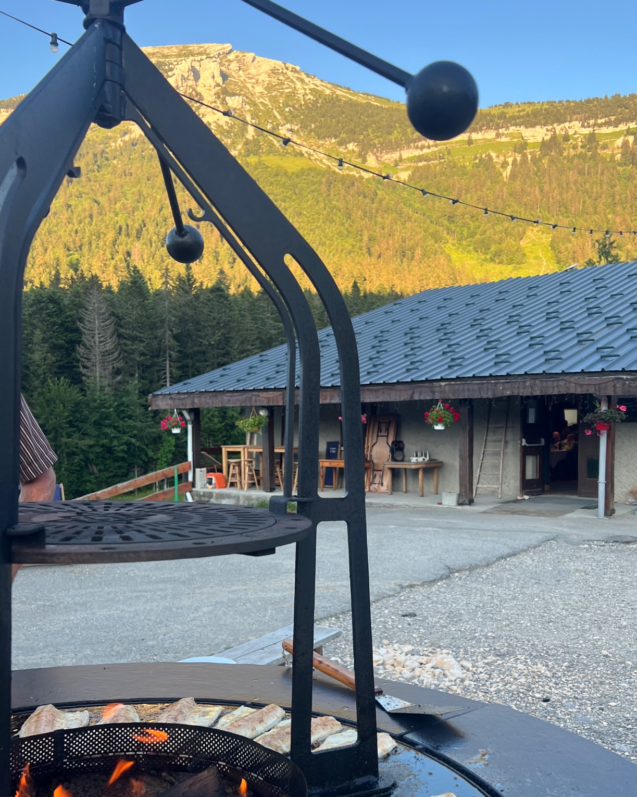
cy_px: 480
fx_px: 801
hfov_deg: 43.3
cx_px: 346
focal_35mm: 34
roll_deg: +0.8
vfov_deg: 52.5
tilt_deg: -1.7
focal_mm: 5.7
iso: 40
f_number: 1.5
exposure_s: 1/288
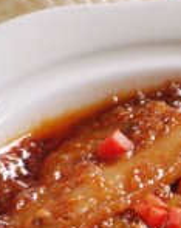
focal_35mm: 491
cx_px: 229
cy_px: 356
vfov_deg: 3.9
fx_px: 3298
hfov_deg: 3.1
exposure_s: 1/250
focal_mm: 50
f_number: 7.1
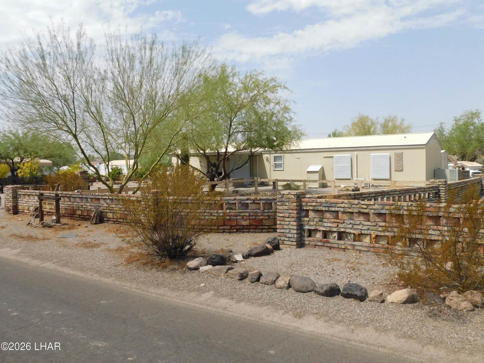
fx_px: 419
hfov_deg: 60.0
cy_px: 182
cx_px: 242
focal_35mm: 30
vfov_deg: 46.8
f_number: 6.4
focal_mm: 5.3
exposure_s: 1/400
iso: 125
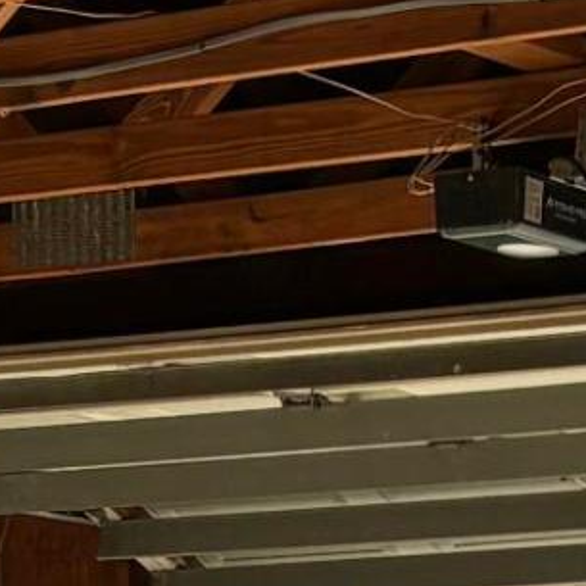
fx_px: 4156
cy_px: 1295
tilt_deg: -5.7
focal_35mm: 217
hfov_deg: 8.1
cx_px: 313
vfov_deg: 7.6
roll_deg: +0.3
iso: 50
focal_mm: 5.96
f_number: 1.6
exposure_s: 1/1362
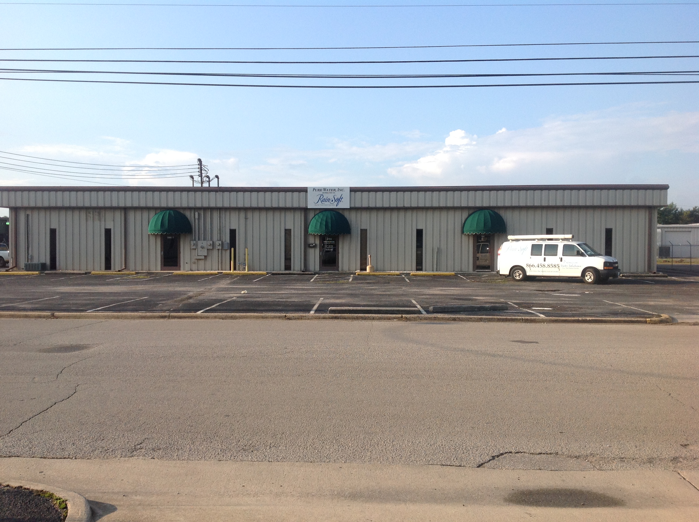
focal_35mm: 35
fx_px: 706
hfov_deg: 52.7
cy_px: 261
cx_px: 350
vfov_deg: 40.6
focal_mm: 4.28
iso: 50
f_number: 2.4
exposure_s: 1/1080
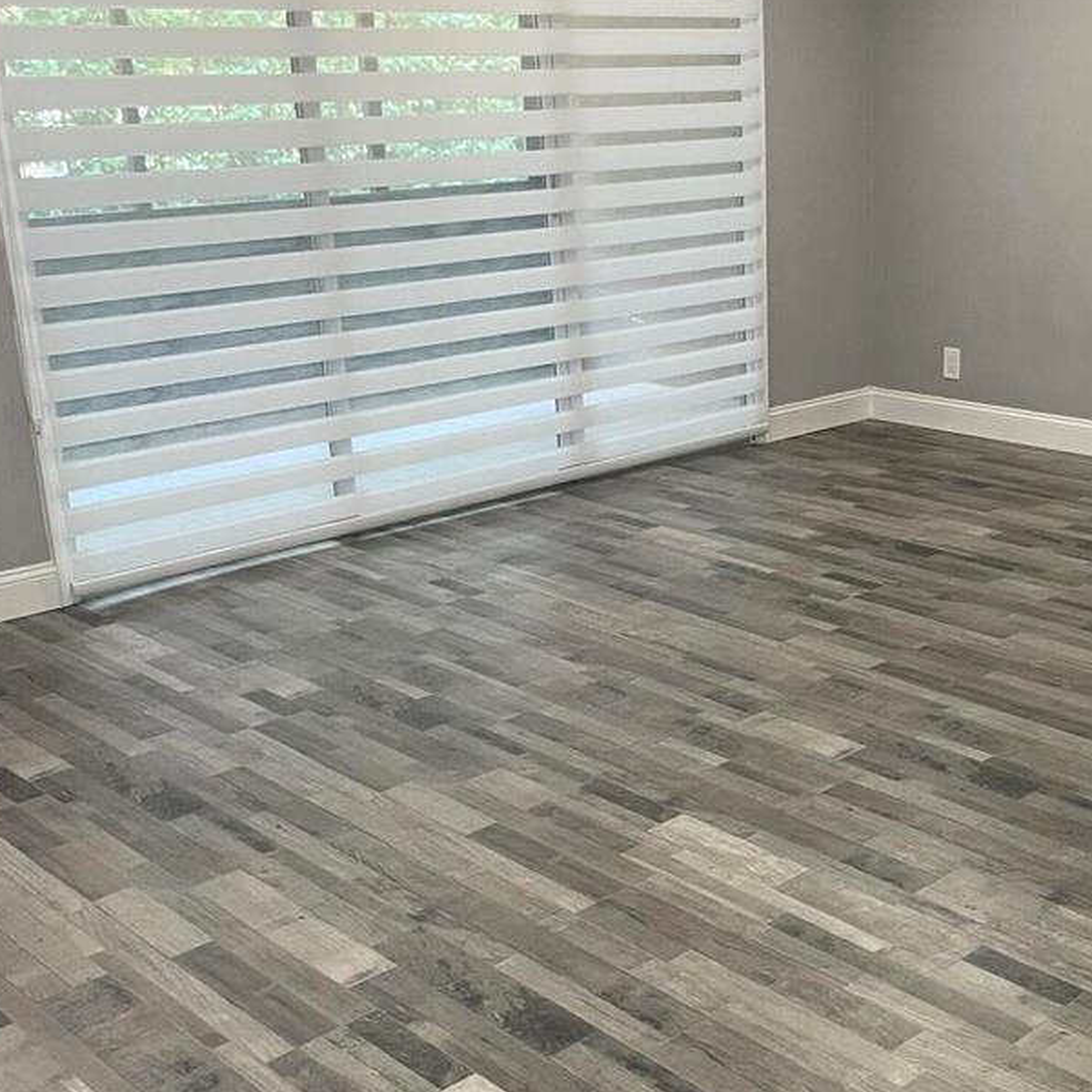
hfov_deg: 36.2
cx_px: 777
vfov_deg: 36.8
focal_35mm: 46
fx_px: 1642
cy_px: 571
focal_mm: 4.2
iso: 160
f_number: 1.6
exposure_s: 1/60
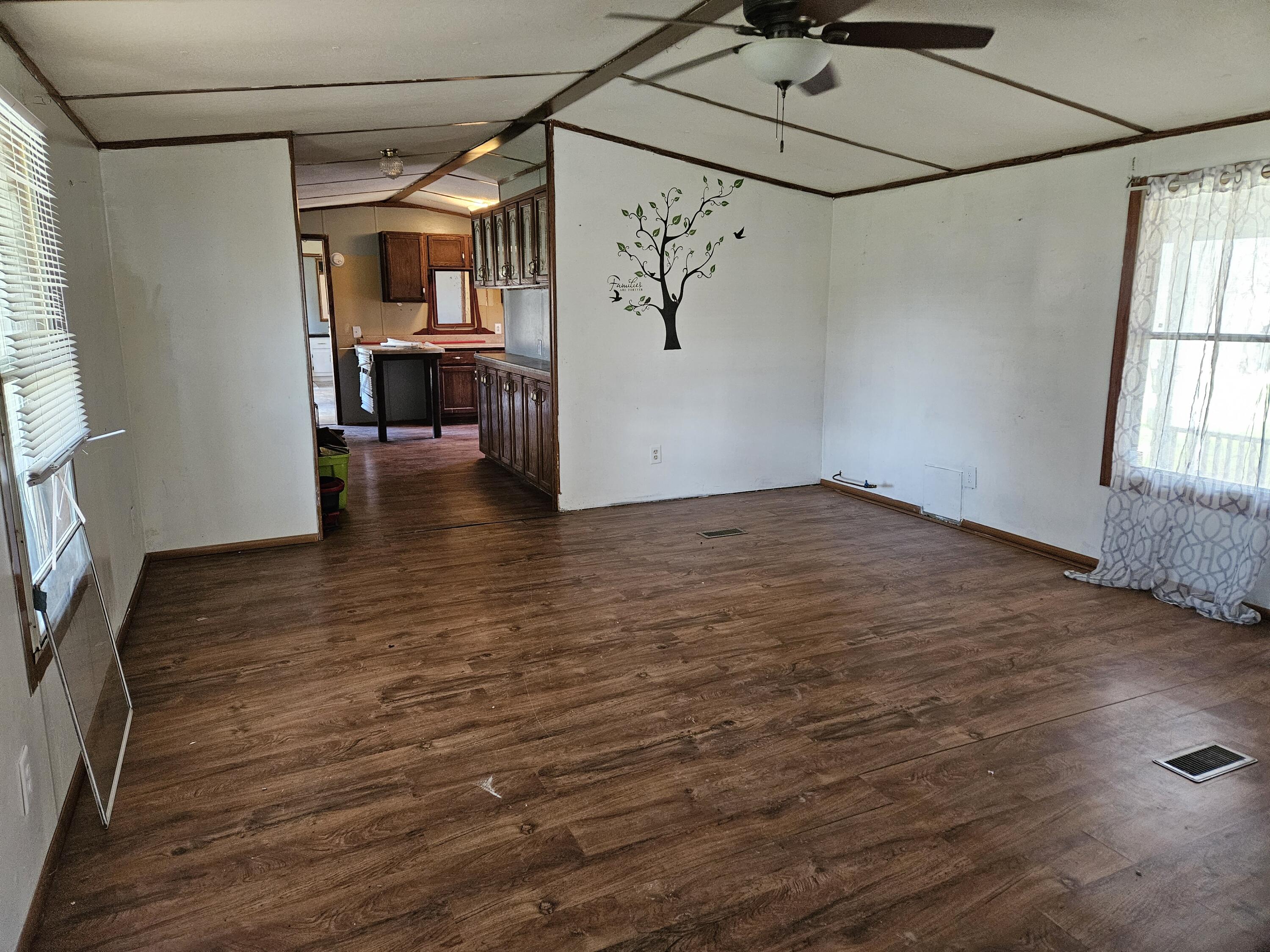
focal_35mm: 23
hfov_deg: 73.9
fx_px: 844
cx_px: 635
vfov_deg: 58.9
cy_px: 476
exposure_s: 1/120
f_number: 1.8
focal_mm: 5.4
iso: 800
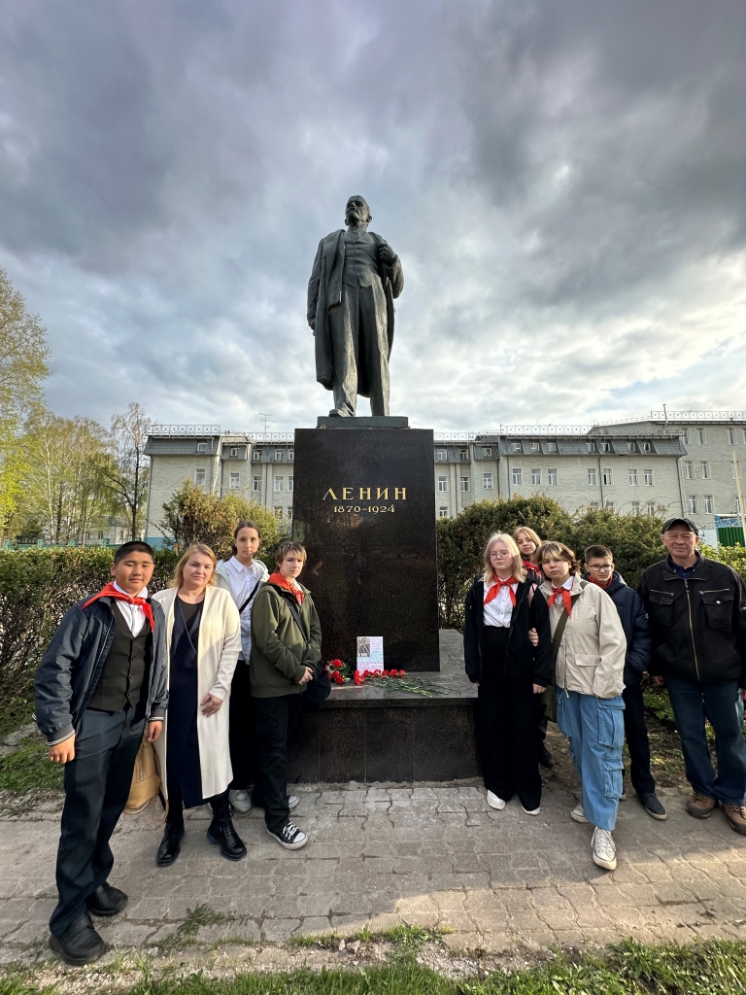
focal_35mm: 14
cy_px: 498
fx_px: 402
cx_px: 373
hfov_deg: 85.7
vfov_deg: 102.1
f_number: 2.2
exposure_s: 1/537
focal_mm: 2.22
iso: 40
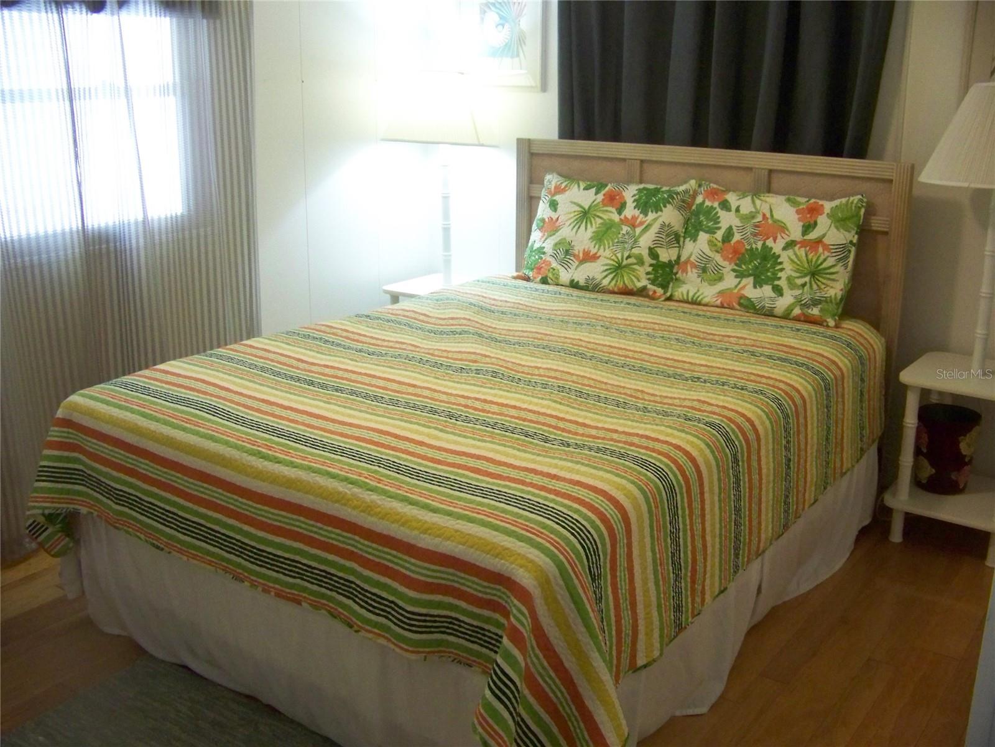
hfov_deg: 51.4
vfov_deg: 39.7
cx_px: 498
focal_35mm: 36
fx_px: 1035
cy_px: 374
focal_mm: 5.85
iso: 400
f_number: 2.8
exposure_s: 1/30
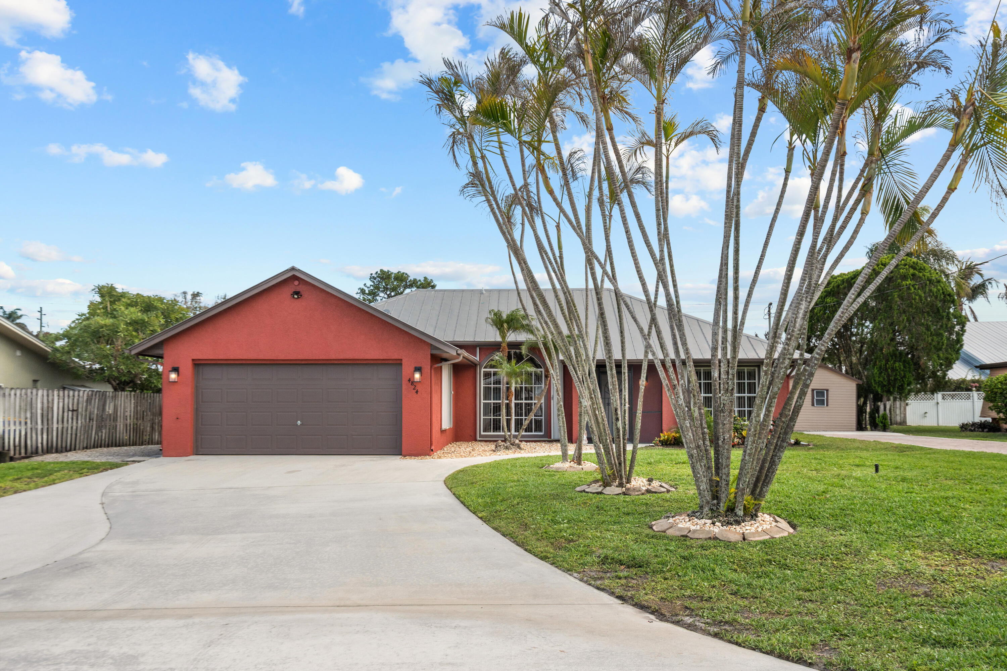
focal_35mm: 32
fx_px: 895
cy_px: 336
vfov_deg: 41.1
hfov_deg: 58.7
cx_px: 504
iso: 800
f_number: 8
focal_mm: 32
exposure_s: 1/100
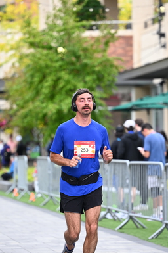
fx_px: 1304
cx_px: 109
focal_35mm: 186
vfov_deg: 11.1
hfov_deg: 7.4
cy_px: 141
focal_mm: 130
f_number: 2.8
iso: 640
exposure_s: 1/1250
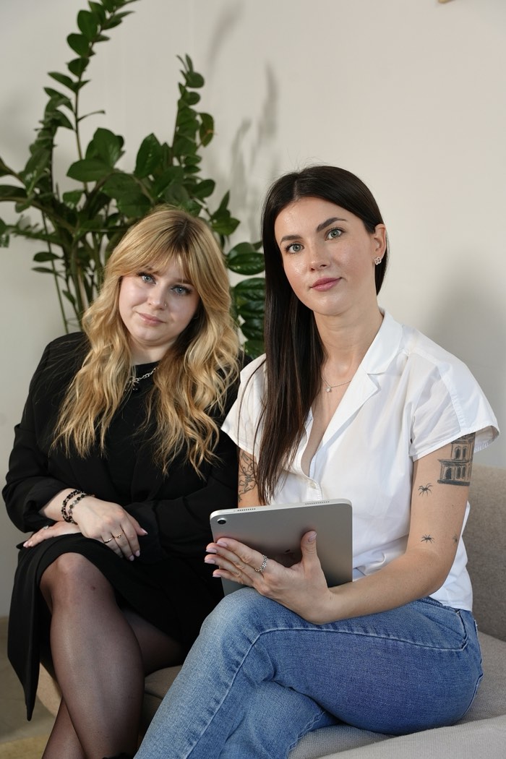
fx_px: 1103
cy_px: 380
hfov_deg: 25.8
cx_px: 253
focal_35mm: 52
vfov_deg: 38.0
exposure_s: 1/100
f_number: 5
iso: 800
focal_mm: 52.3
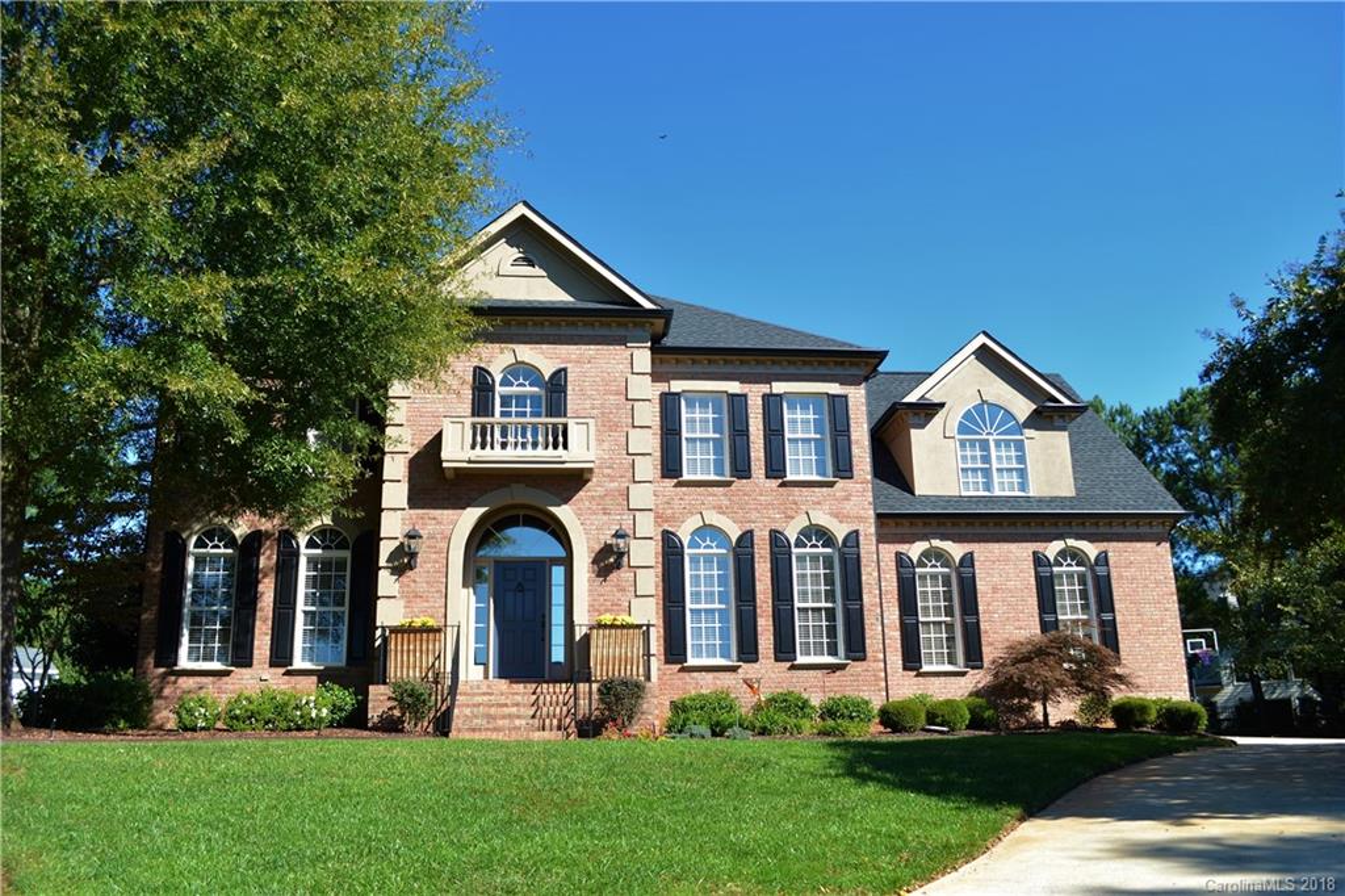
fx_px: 1120
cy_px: 448
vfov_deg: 43.6
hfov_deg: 61.9
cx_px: 672
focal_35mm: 30
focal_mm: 20
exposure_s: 1/200
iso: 100
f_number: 7.1
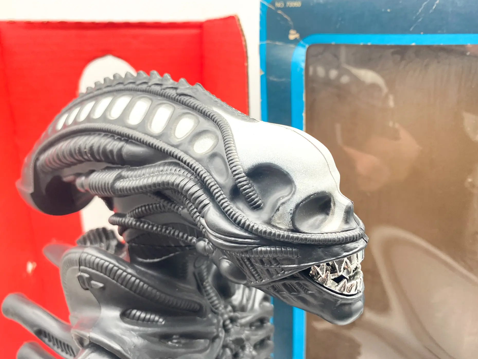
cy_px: 181
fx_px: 387
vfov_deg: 49.8
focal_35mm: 28
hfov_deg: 63.4
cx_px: 241
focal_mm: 4.25
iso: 100
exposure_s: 1/120
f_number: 1.8
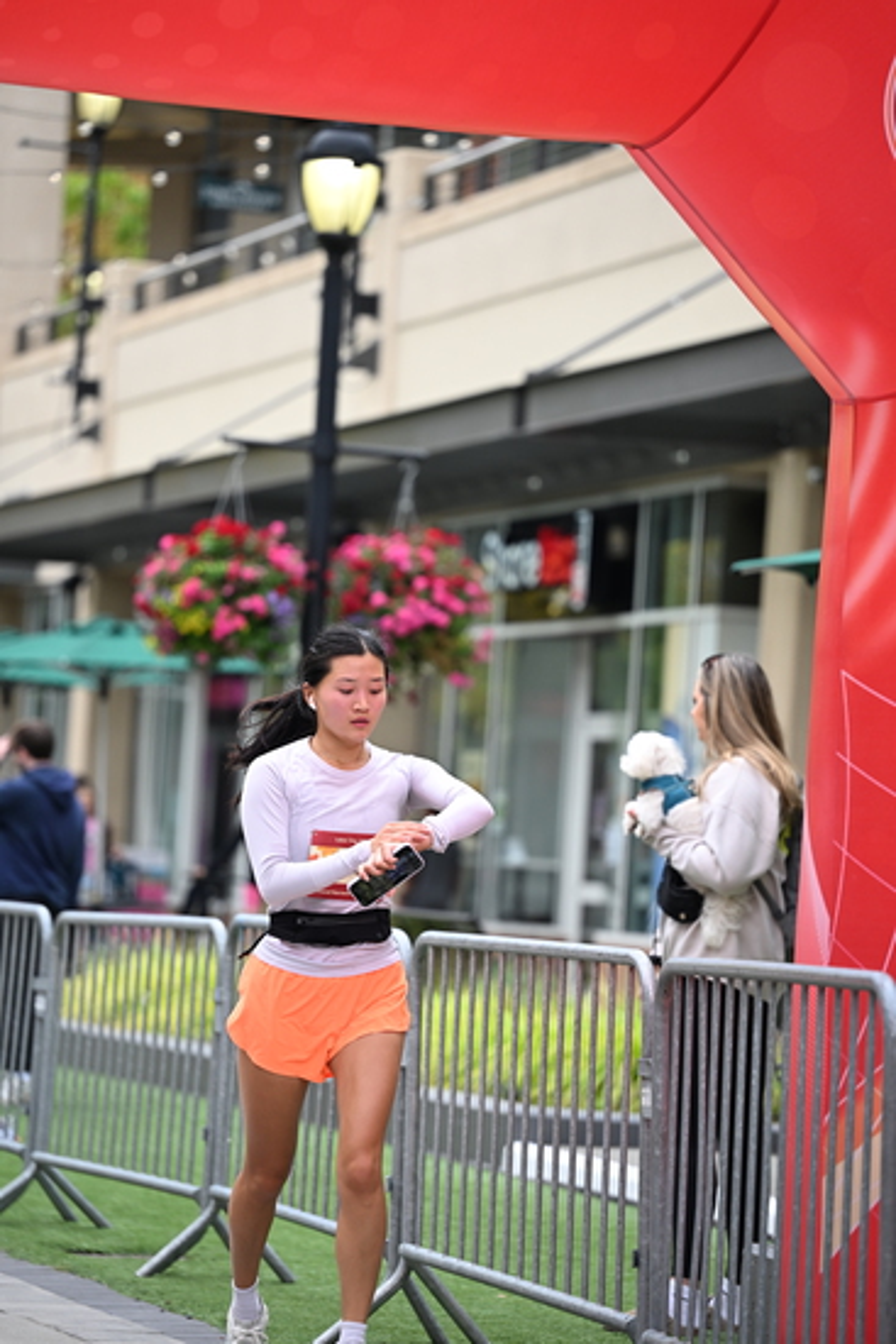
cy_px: 672
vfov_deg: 14.6
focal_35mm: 140
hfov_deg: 9.8
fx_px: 5223
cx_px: 448
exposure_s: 1/2000
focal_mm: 140
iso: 640
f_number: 2.8
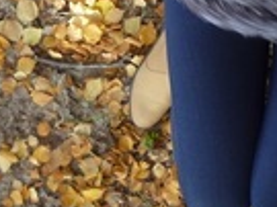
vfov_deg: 13.4
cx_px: 285
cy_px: -101
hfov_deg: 18.4
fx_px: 831
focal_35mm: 104
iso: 100
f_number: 3.1
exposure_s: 1/60
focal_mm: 5
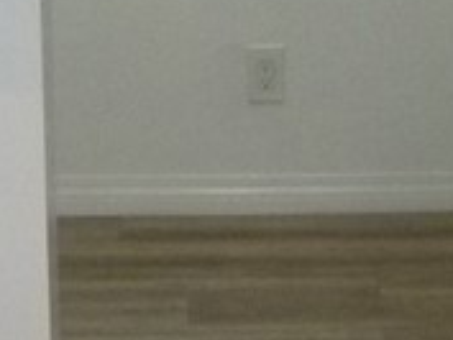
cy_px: -243
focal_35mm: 168
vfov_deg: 8.5
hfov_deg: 11.8
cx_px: 220
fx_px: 2200
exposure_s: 1/160
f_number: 3.3
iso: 400
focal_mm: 5.2
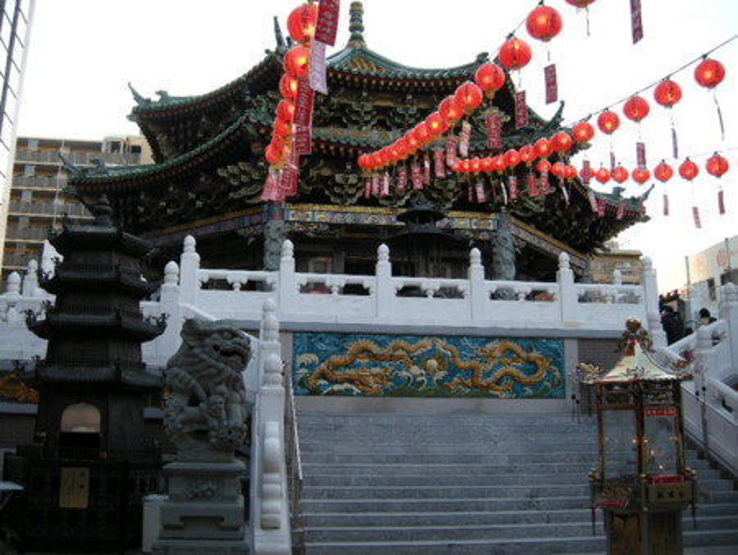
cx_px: 369
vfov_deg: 40.7
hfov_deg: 52.6
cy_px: 278
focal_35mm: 35
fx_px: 747
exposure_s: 1/65.2
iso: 73
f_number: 2.7
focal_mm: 7.5
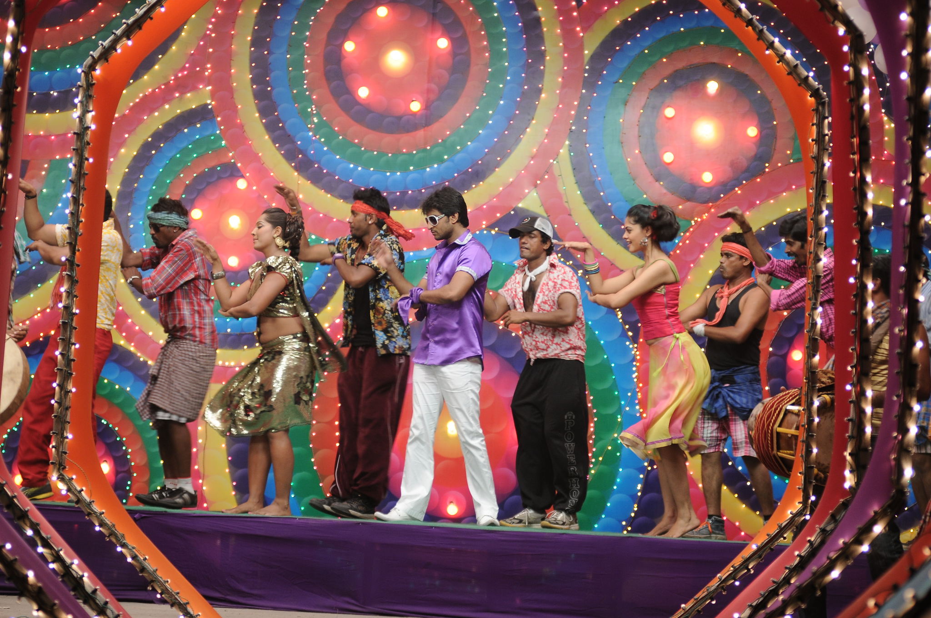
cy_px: 309
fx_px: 3332
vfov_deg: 10.6
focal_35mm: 129
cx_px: 466
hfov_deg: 15.9
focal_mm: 86
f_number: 2.8
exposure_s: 1/60
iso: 400
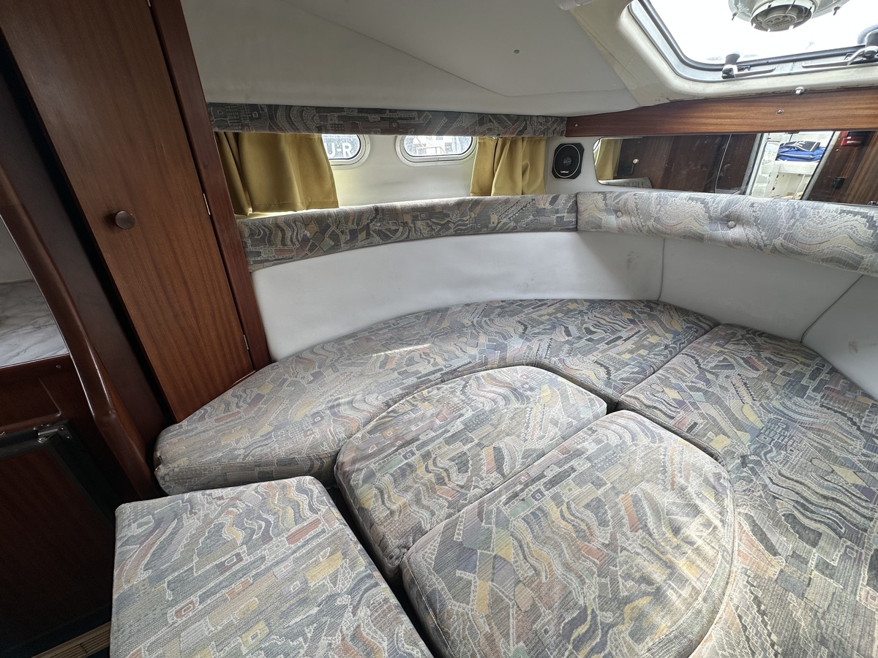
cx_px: 439
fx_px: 355
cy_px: 329
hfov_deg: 102.1
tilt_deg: -26.3
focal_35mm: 14
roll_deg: +3.3
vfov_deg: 85.7
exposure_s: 1/104
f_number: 2.2
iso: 40
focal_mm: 2.22
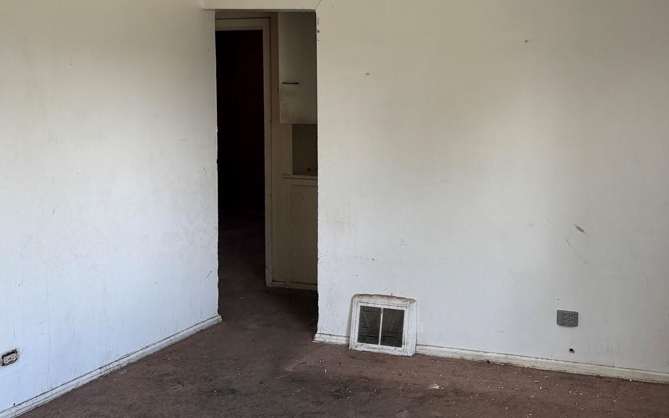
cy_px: 144
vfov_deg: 31.0
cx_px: 466
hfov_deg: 47.2
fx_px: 747
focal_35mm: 41
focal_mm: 6.76
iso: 160
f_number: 1.78
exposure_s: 1/179
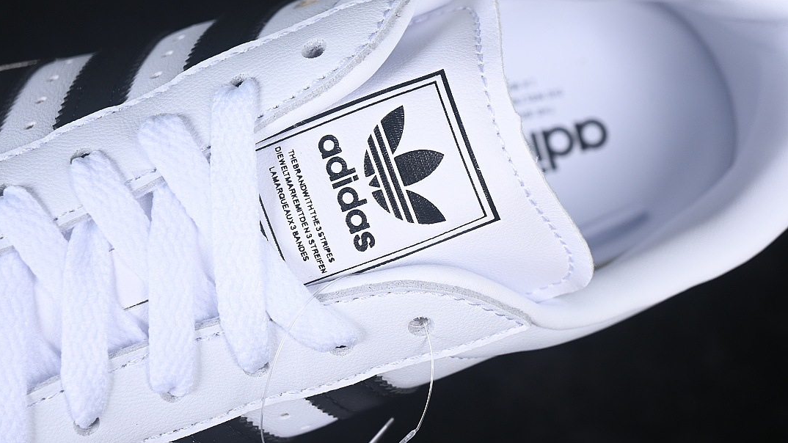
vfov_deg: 15.3
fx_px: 1651
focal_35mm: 79
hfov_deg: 26.9
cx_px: 393
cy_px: 180
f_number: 7.1
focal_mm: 50
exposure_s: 1/80
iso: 160
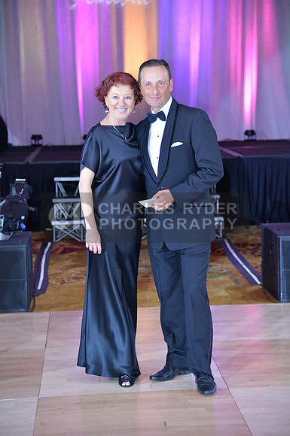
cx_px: 145
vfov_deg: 23.9
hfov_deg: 16.0
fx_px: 1030
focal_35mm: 85
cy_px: 218
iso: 1600
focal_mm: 85
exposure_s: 1/200
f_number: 4.5
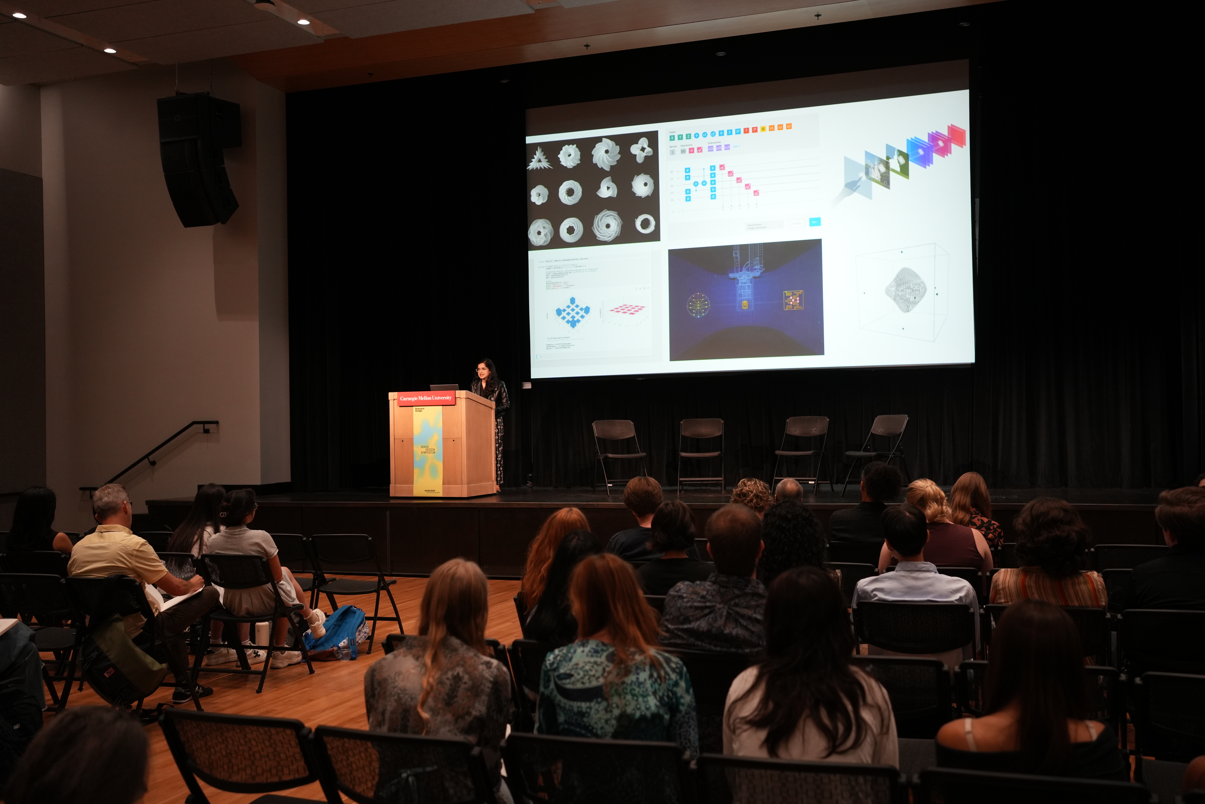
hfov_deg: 54.4
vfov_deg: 37.9
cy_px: 402
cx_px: 602
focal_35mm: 35
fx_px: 1171
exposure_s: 1/160
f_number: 3.2
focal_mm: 35
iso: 1600
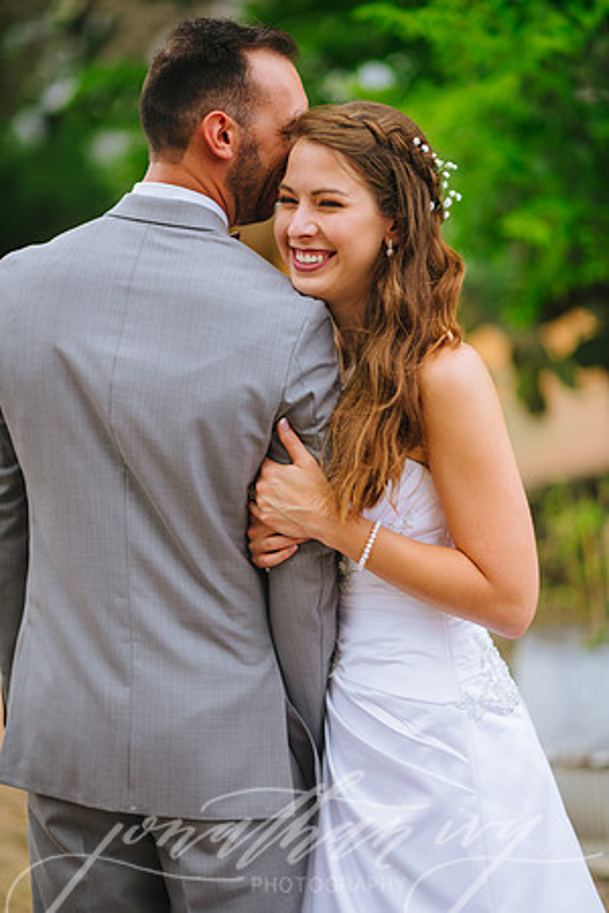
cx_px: 304
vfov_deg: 23.9
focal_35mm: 85
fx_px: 2157
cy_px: 456
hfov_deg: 16.1
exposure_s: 1/800
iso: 80
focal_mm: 85
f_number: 1.6
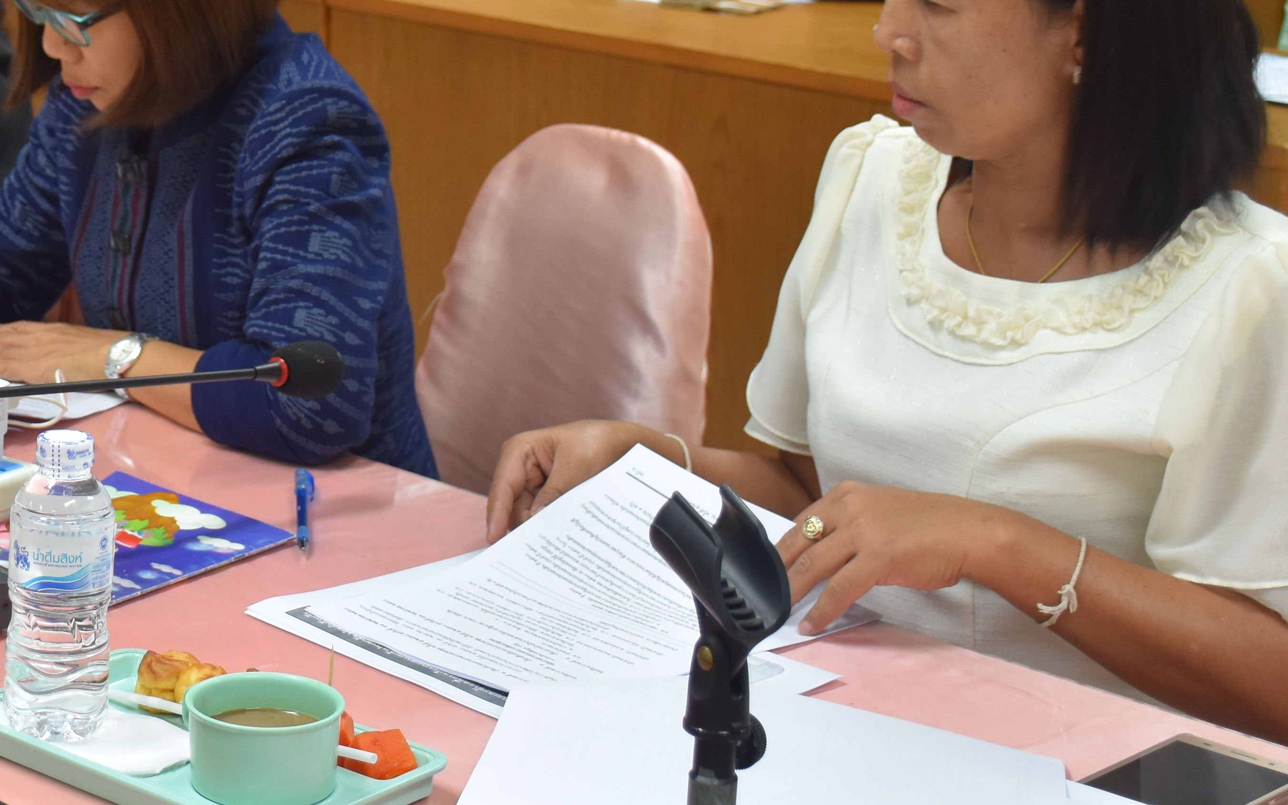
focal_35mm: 88
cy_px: 223
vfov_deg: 14.8
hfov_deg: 22.9
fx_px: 3089
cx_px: 88
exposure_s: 1/60
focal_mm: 26
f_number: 4
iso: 500
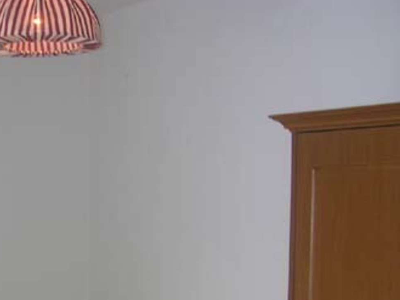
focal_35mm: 73
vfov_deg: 19.7
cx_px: 8
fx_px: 844
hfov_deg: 25.5
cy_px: 286
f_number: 2.7
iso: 100
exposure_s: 1/30
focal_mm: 5.6
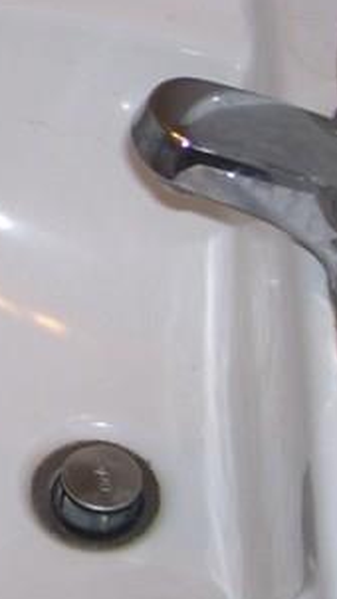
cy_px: 105
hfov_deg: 8.7
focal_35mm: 133
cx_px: -315
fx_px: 2112
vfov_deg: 16.0
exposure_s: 1/60
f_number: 2.7
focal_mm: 6
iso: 80
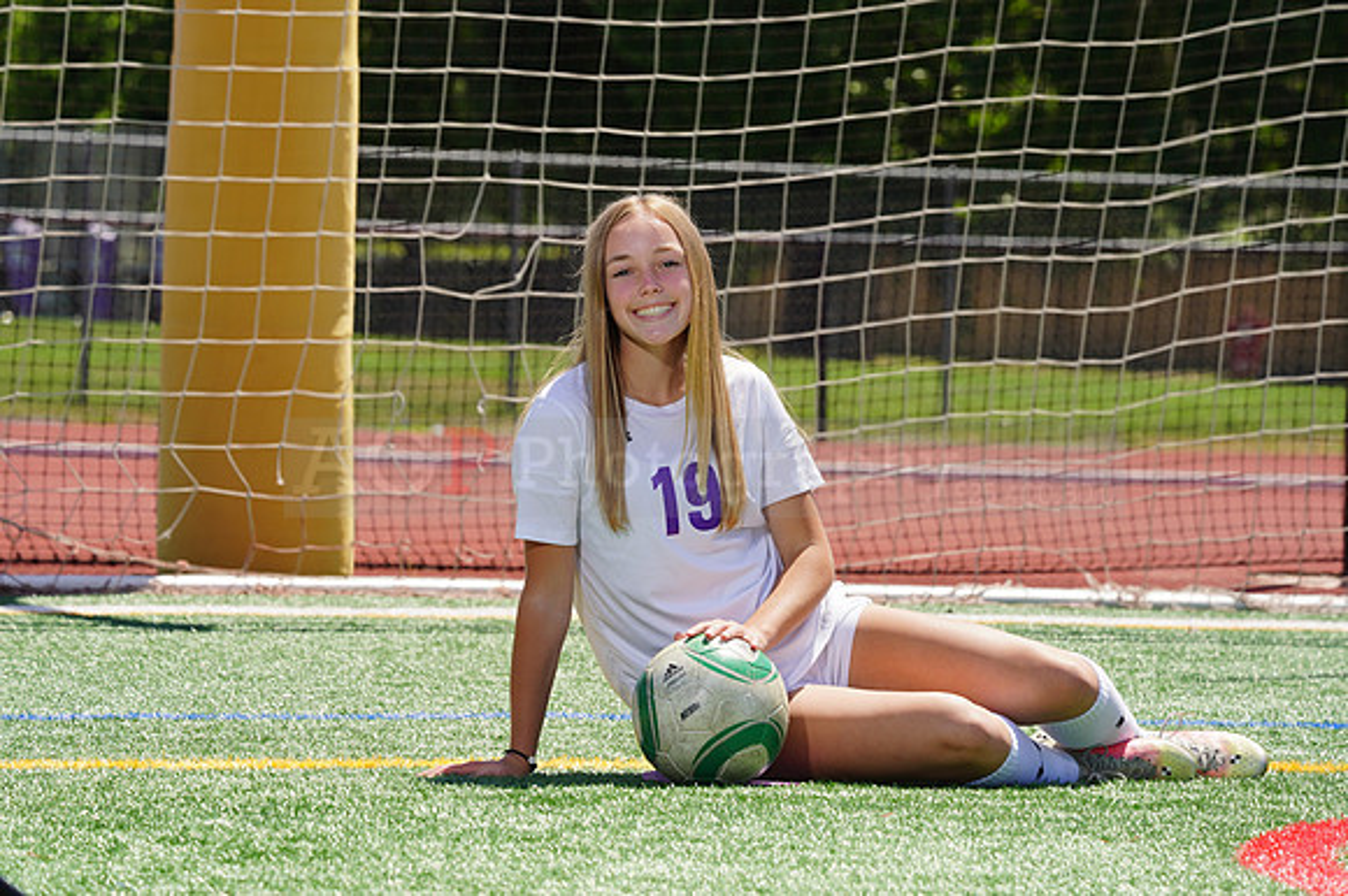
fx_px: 9580
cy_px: 448
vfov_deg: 5.4
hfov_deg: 8.0
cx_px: 674
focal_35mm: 256
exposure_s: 1/250
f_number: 13
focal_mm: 256
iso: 200
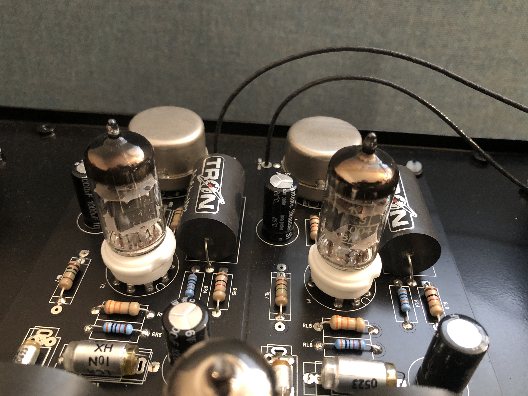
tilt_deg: -39.3
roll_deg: -2.9
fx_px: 427
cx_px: 264
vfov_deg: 49.7
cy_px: 198
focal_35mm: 28
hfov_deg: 63.4
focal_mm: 3.99
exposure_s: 1/4
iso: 100
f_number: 1.8
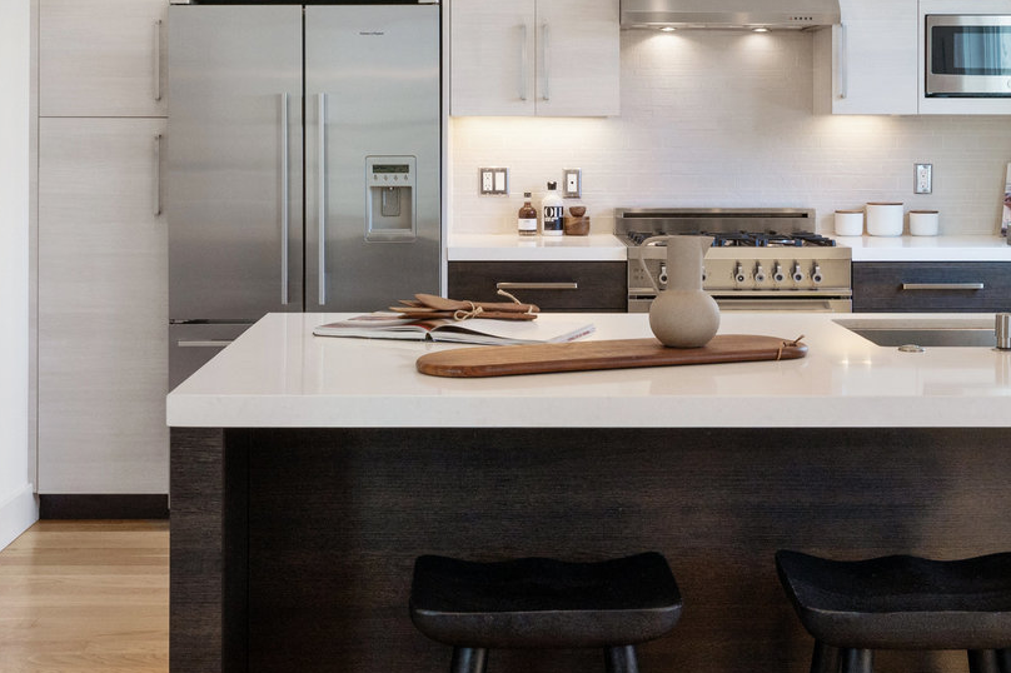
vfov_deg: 25.5
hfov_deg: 38.2
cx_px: 452
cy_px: 139
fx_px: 1460
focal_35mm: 52
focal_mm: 21
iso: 400
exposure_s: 1/40
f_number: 11
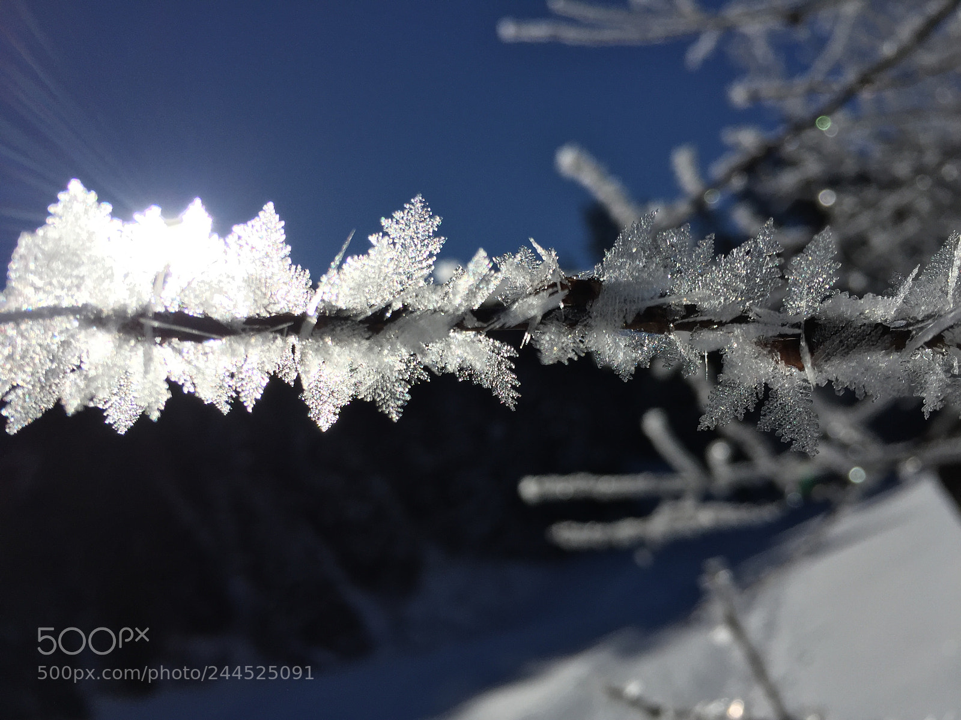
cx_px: 480
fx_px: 805
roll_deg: +28.7
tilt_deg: +15.9
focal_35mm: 29
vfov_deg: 48.2
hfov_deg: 61.7
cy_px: 360
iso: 32
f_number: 2.2
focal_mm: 4.15
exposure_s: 1/13333
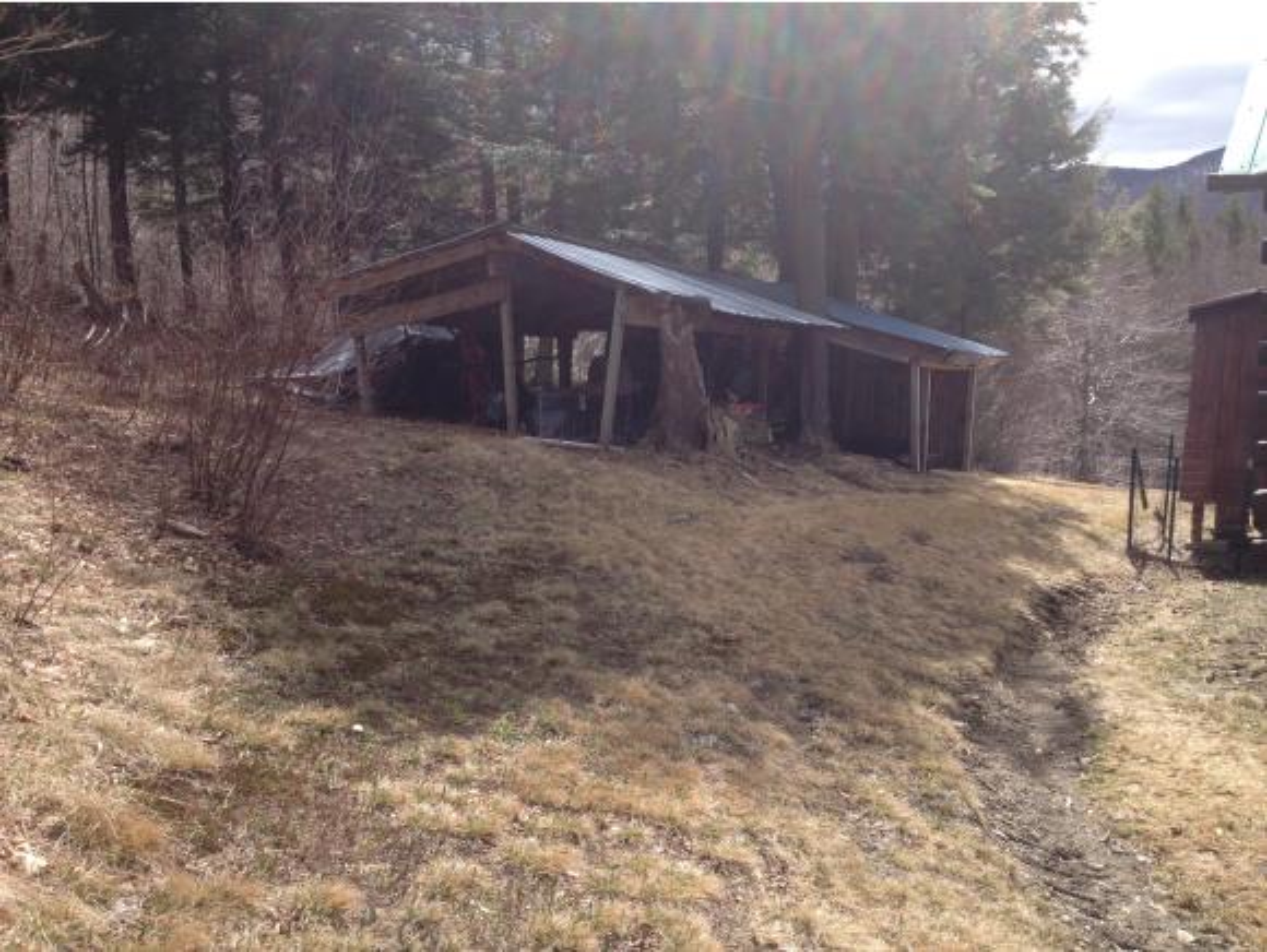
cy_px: 476
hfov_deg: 52.6
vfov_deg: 40.8
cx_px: 634
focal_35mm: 35
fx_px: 1282
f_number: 2.4
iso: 50
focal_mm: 4.28
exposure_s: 1/968
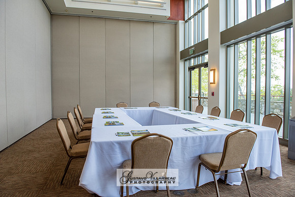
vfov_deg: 53.2
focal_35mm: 24
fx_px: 197
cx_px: 148
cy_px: 98
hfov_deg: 73.7
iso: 800
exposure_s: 1/250
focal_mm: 24
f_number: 6.3
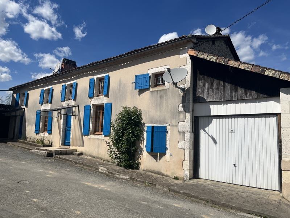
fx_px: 218
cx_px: 145
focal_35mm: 26
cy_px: 109
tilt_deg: +7.8
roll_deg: -1.8
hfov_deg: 67.3
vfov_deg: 53.1
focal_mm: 5.1
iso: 50
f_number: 1.6
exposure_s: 1/6897
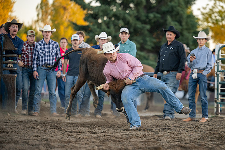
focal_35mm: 185
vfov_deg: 7.4
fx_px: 1154
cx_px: 129
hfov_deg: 11.1
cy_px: 99
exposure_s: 1/400
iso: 400
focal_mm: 140
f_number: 2.8
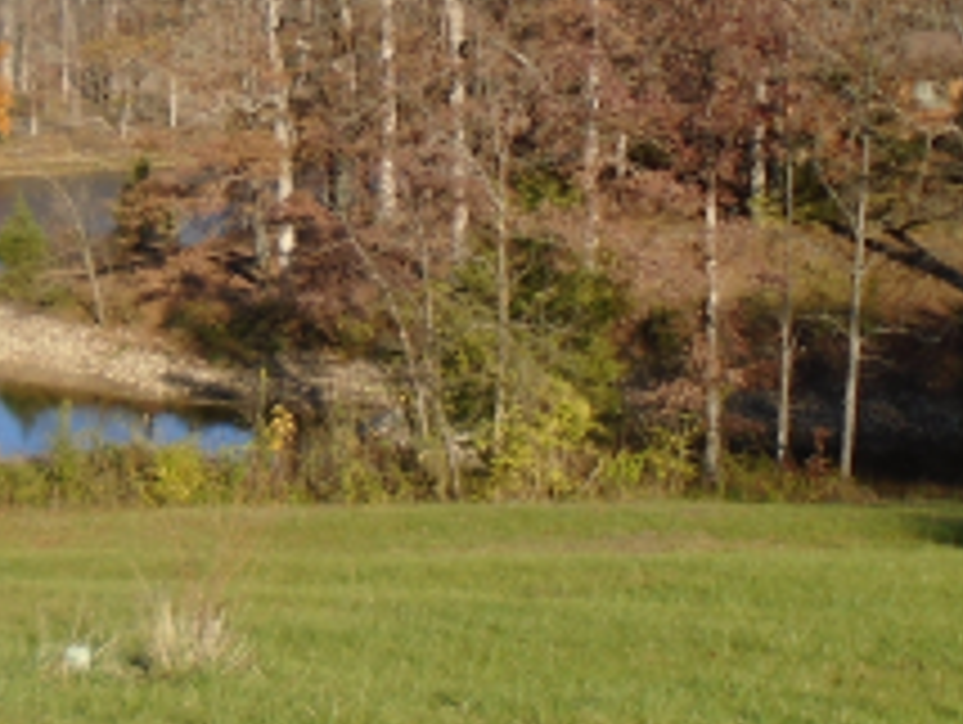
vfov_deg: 18.2
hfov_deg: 24.1
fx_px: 2256
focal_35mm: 81
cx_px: 389
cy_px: 243
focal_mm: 4.6
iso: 100
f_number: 3.2
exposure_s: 1/800
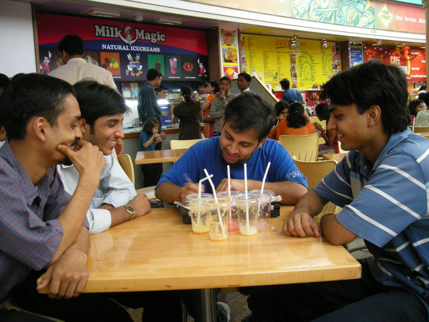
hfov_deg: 52.6
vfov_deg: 40.7
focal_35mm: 35
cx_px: 214
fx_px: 434
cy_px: 161
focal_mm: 5.7
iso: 400
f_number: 2.8
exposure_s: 1/30.5
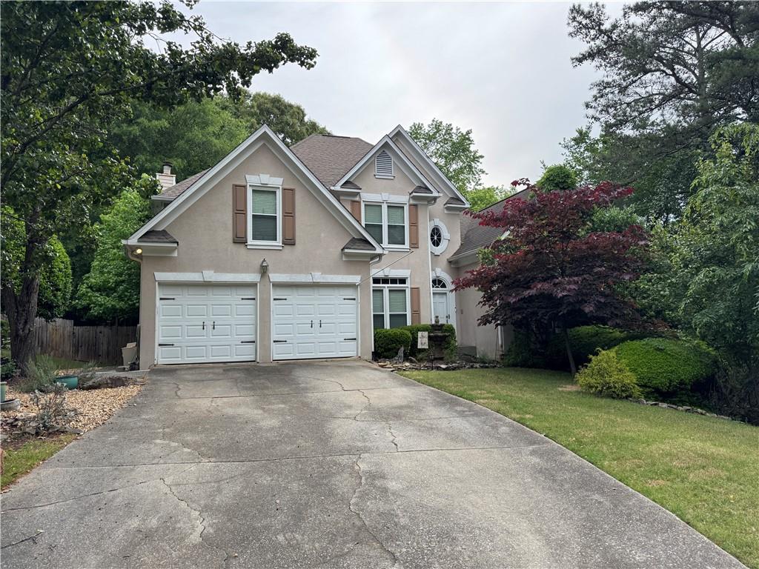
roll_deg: +1.2
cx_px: 380
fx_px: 526
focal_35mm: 24
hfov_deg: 71.6
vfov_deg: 56.8
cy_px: 284
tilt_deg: +4.8
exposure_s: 1/1366
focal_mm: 6.76
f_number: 1.78
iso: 80
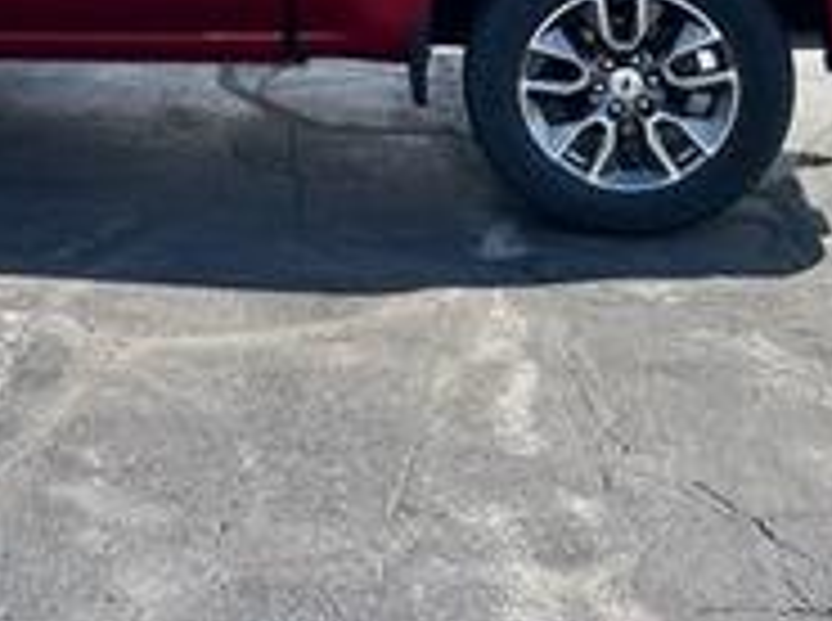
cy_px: -108
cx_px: 148
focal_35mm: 71
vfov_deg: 19.5
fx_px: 1703
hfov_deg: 26.8
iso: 50
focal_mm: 5.7
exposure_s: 1/1531
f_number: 1.5
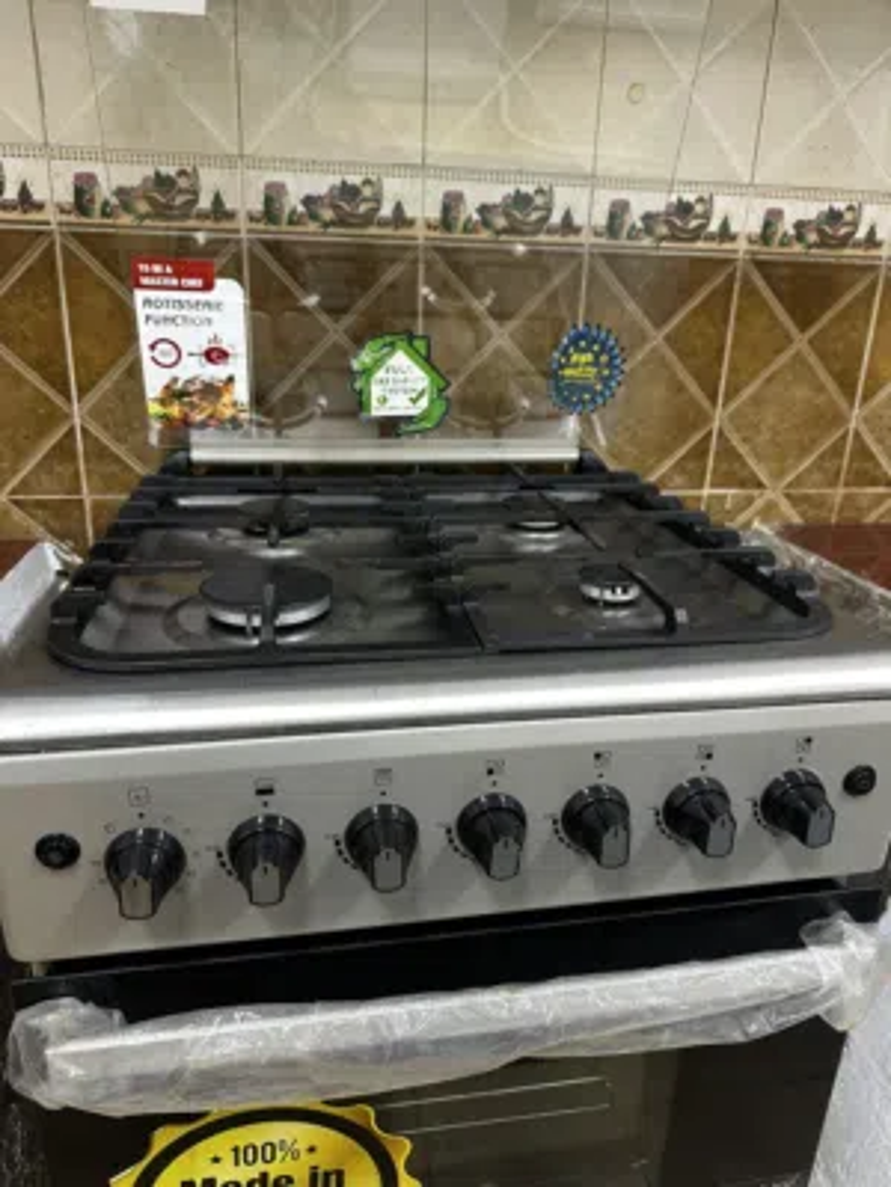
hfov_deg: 56.8
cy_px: 594
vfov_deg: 71.6
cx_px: 446
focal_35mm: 24
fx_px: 824
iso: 320
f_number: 1.78
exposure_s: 1/60
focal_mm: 6.86
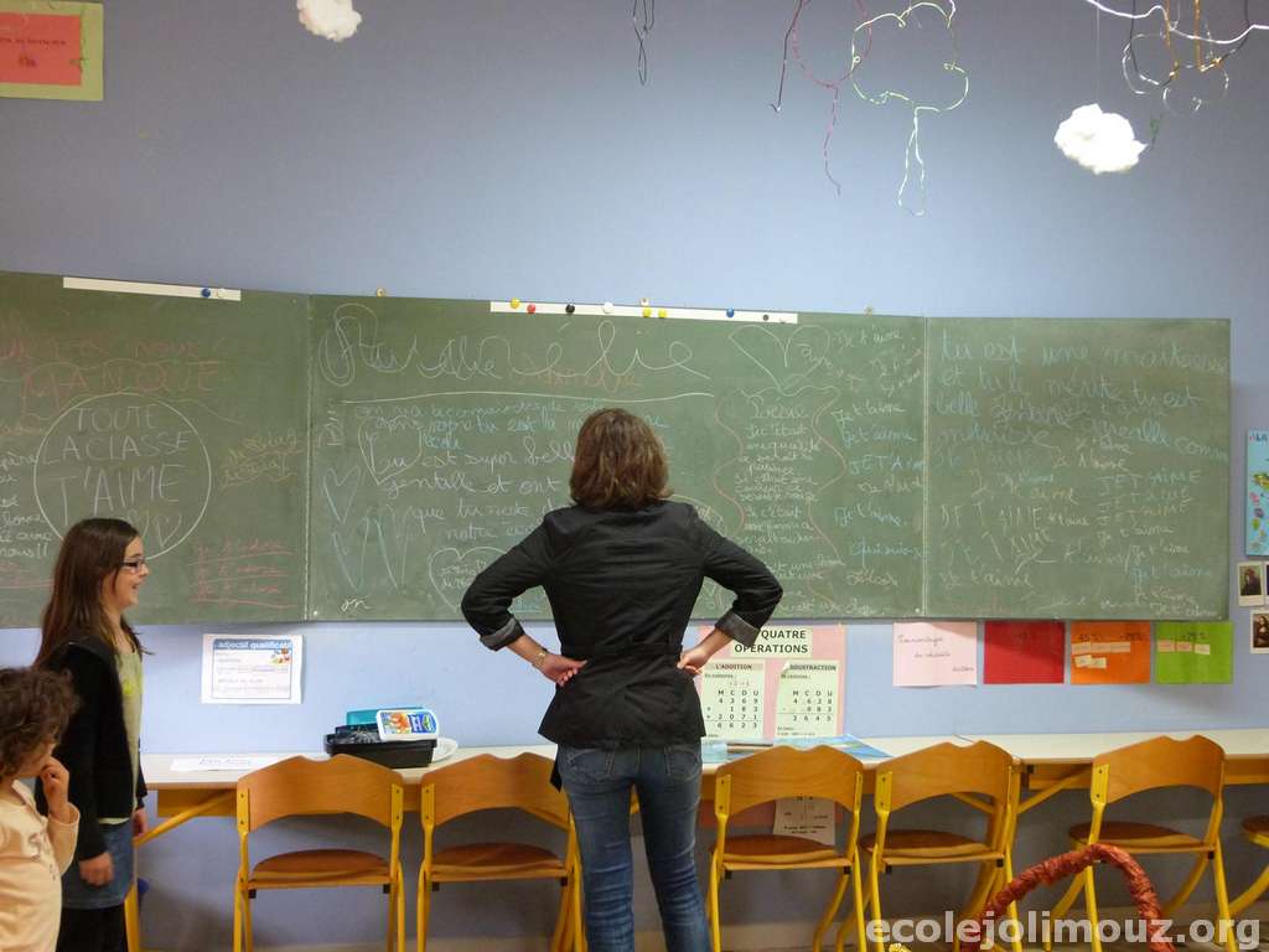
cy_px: 476
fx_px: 1393
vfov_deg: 37.7
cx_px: 634
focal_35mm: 38
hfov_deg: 49.0
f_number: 3.1
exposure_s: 1/20
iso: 400
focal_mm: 6.8
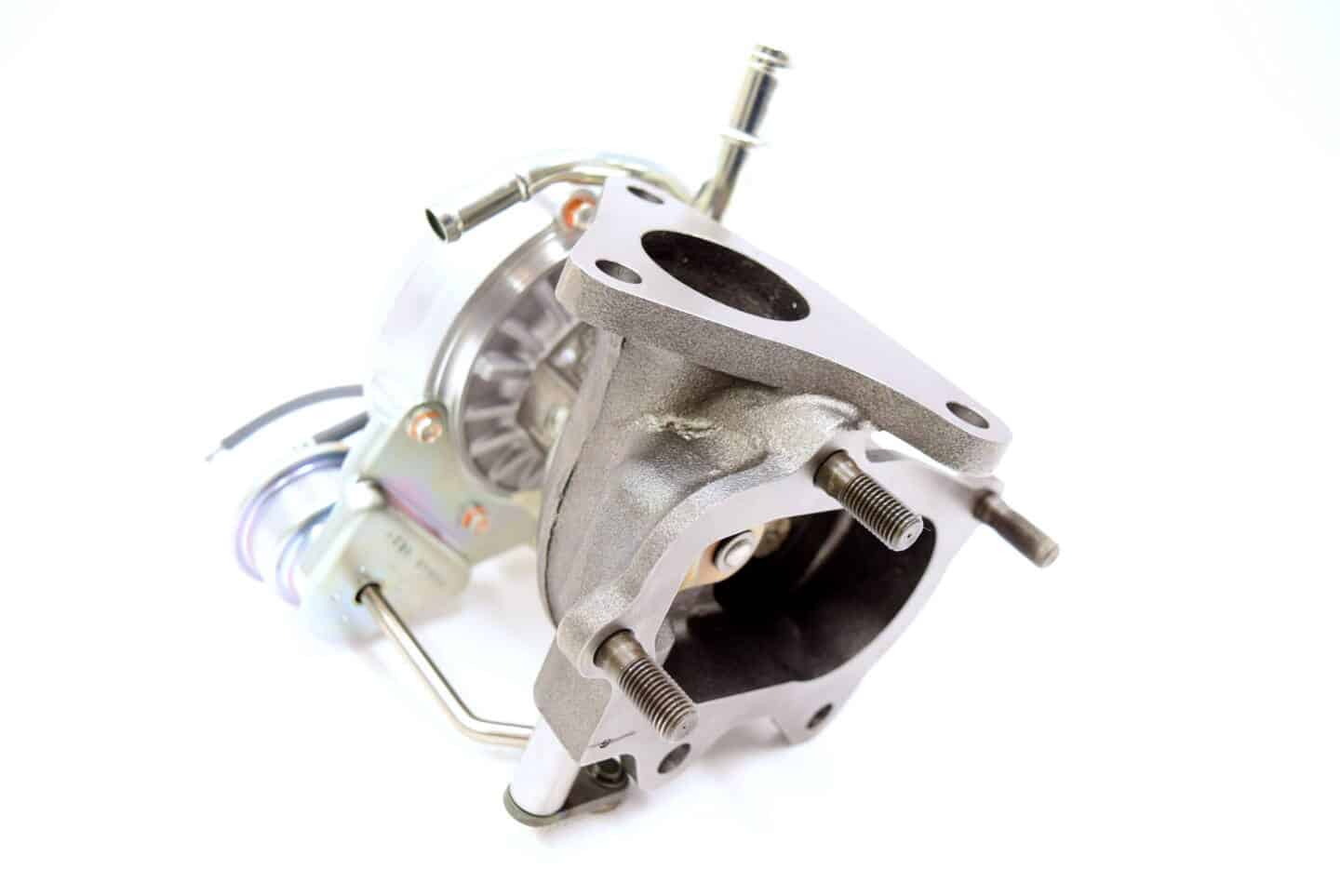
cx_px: 670
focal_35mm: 33
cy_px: 448
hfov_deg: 57.2
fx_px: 1229
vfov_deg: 40.0
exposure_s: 1/80
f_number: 4.5
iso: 400
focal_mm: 22
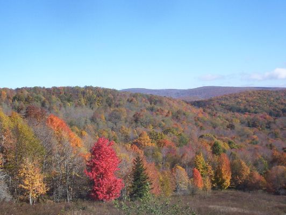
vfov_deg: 36.8
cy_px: 108
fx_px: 322
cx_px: 143
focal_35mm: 39
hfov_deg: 47.9
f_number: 8
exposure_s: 1/159
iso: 100
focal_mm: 6
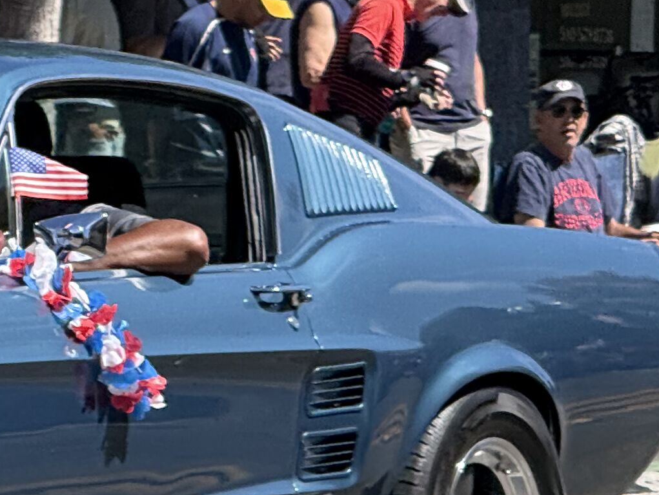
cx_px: -449
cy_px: 488
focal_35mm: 474
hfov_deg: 4.2
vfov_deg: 3.1
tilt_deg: -3.0
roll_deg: -0.3
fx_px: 9025
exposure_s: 1/938
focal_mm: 15.66
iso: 64
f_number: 2.8
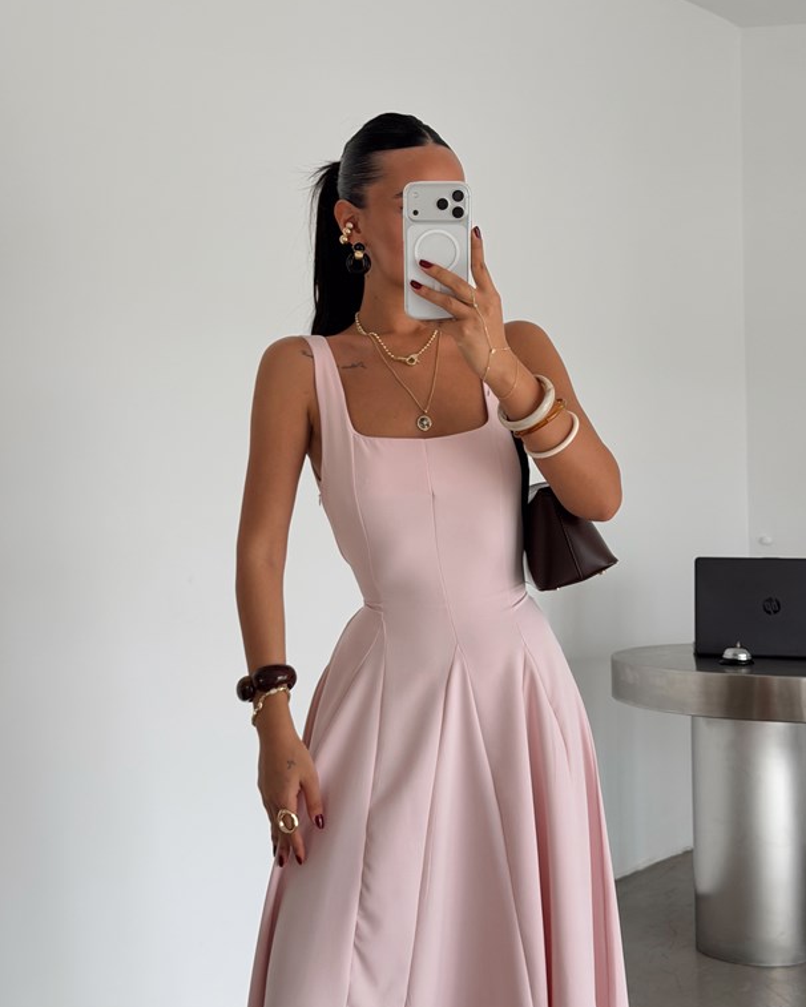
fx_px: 1520
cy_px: 468
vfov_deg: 36.6
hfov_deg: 29.7
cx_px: 400
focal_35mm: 51
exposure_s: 1/177
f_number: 1.78
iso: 50
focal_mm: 6.76
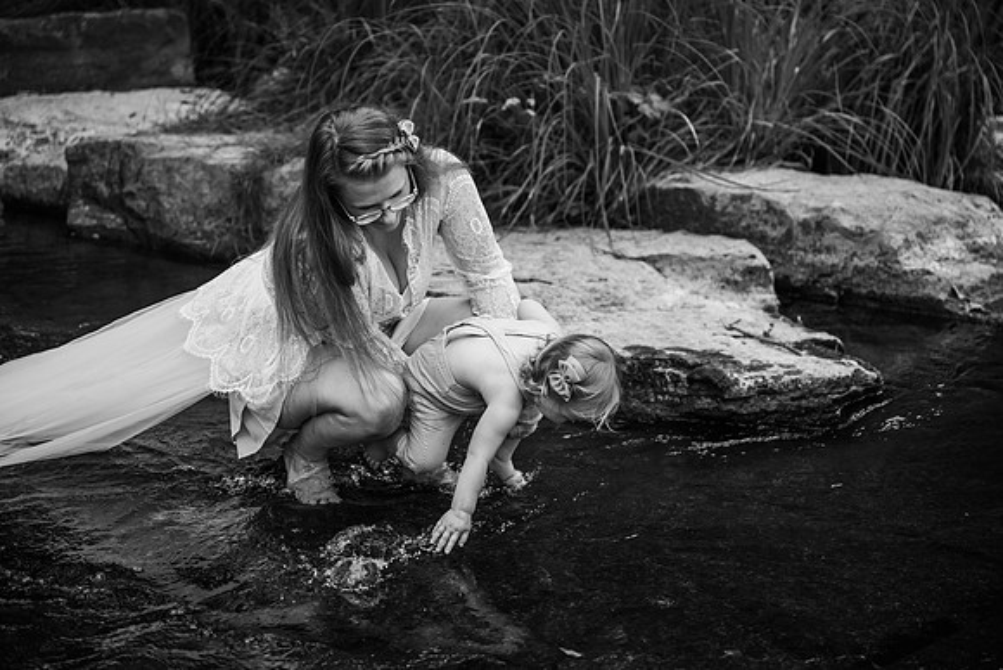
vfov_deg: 19.5
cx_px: 502
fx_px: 1951
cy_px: 335
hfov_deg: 28.8
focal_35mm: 70
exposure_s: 1/1600
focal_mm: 70
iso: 500
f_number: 2.8
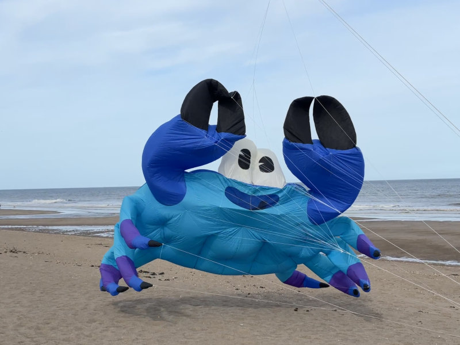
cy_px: 172
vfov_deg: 28.0
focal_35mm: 52
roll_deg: +0.5
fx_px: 691
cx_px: 230
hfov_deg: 36.8
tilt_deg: +1.3
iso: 32
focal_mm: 5.96
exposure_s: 1/3115
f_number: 1.6
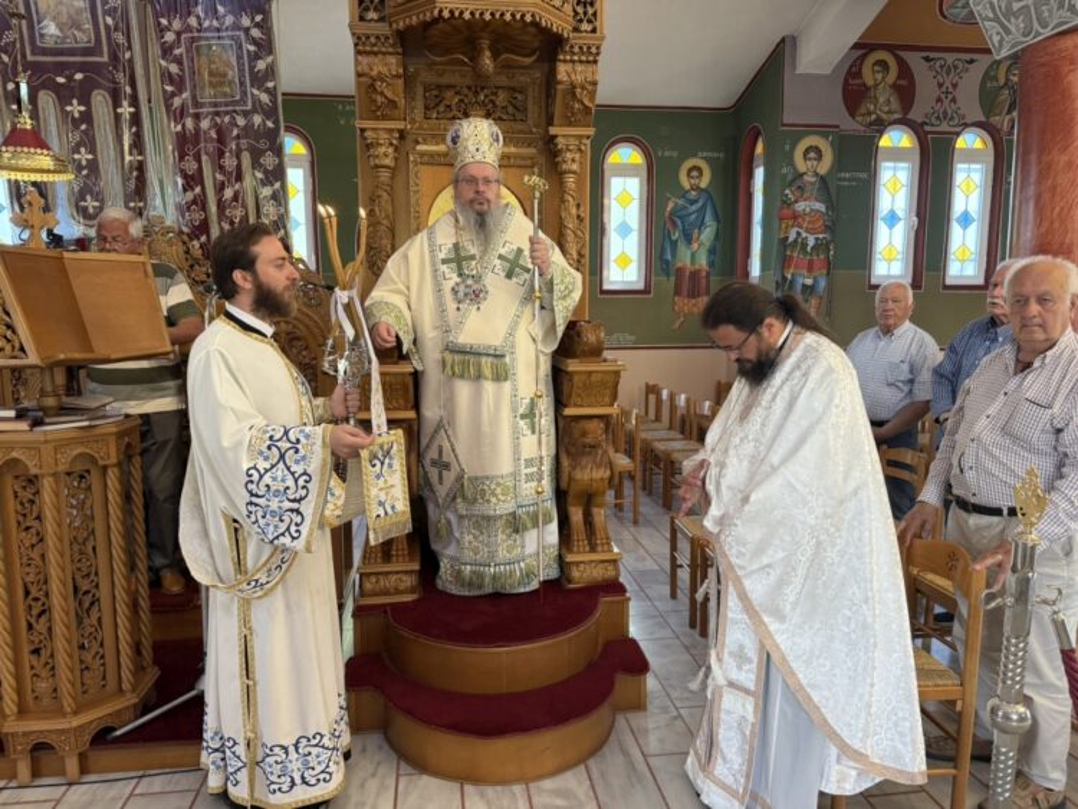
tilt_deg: -7.0
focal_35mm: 24
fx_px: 748
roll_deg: -0.1
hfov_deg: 71.6
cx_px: 539
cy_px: 404
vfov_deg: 56.8
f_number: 1.78
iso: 250
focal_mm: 6.76
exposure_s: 1/100
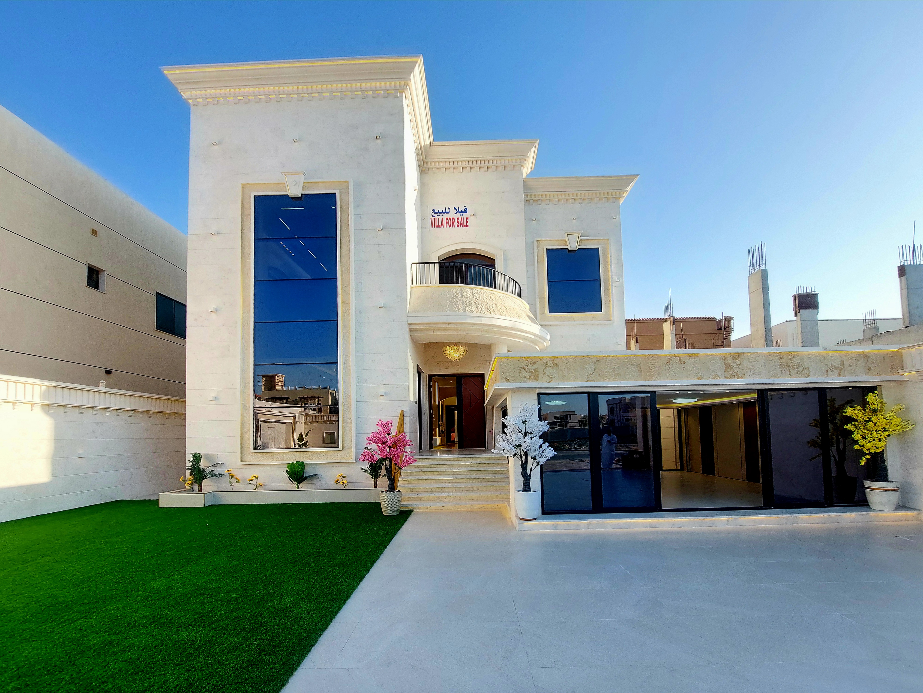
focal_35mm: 13
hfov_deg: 106.2
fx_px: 347
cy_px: 346
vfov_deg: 89.9
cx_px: 462
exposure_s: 1/385
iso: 50
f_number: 2.2
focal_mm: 1.74
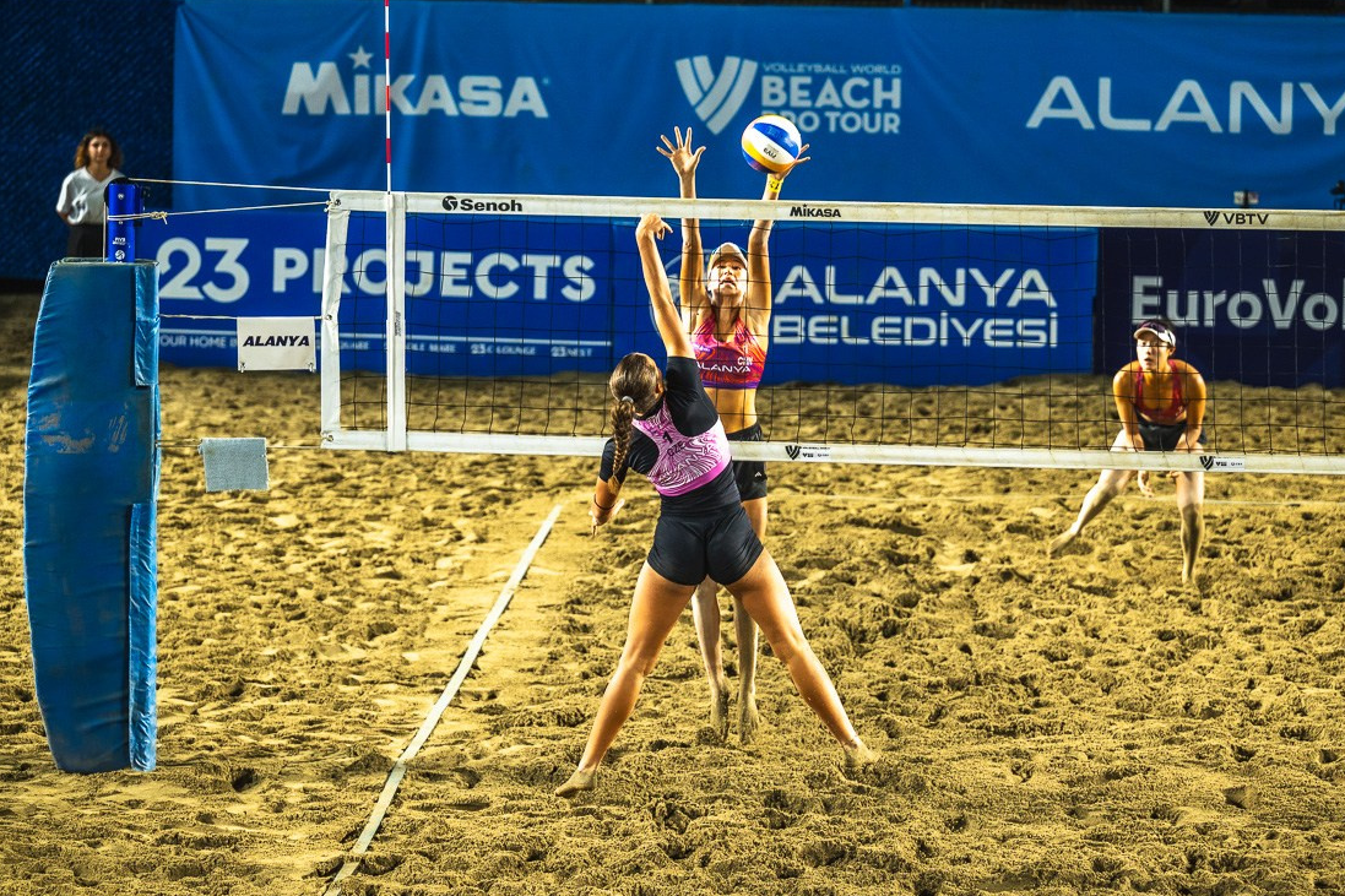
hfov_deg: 14.7
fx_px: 5229
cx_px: 764
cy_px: 438
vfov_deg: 9.8
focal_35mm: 140
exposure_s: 1/640
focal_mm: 120
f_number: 3.2
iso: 800
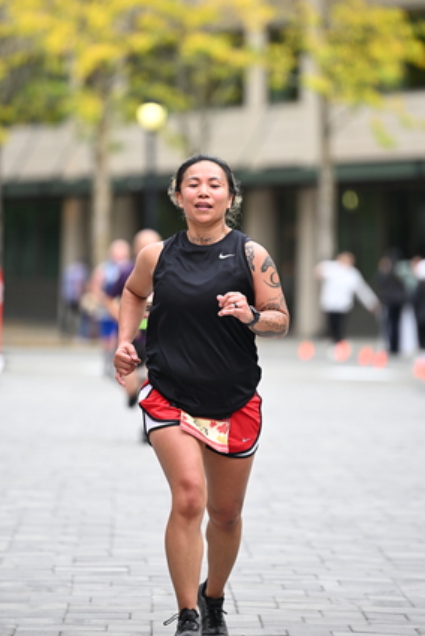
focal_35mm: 233
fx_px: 4119
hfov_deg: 5.9
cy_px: 236
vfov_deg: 8.8
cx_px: 210
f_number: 2.8
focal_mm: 180
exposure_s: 1/1600
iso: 640
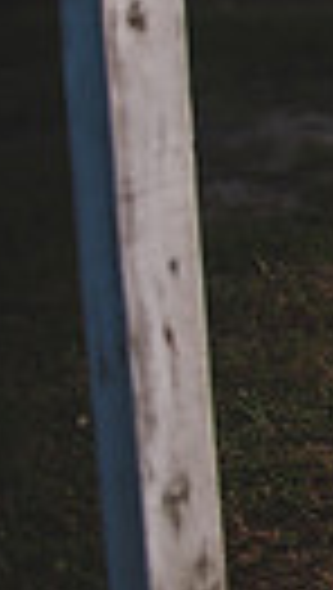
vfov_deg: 17.8
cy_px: -218
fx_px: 1737
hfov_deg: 8.1
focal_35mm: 111
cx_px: 1197
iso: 250
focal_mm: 24
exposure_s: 1/1000
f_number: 2.8
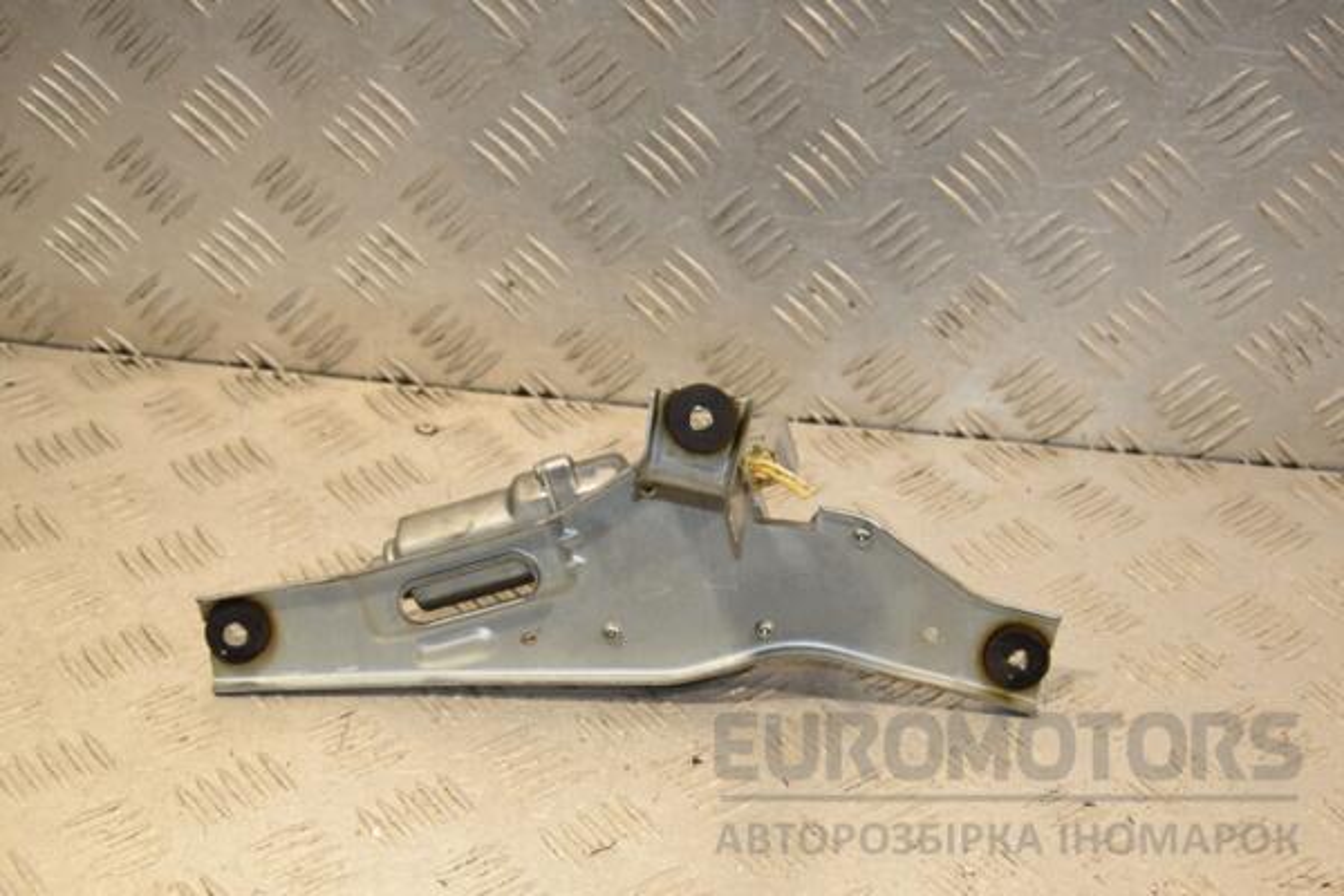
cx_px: 672
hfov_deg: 28.1
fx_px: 2688
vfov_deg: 18.9
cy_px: 448
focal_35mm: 72
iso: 800
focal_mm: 48
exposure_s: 1/200
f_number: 7.1
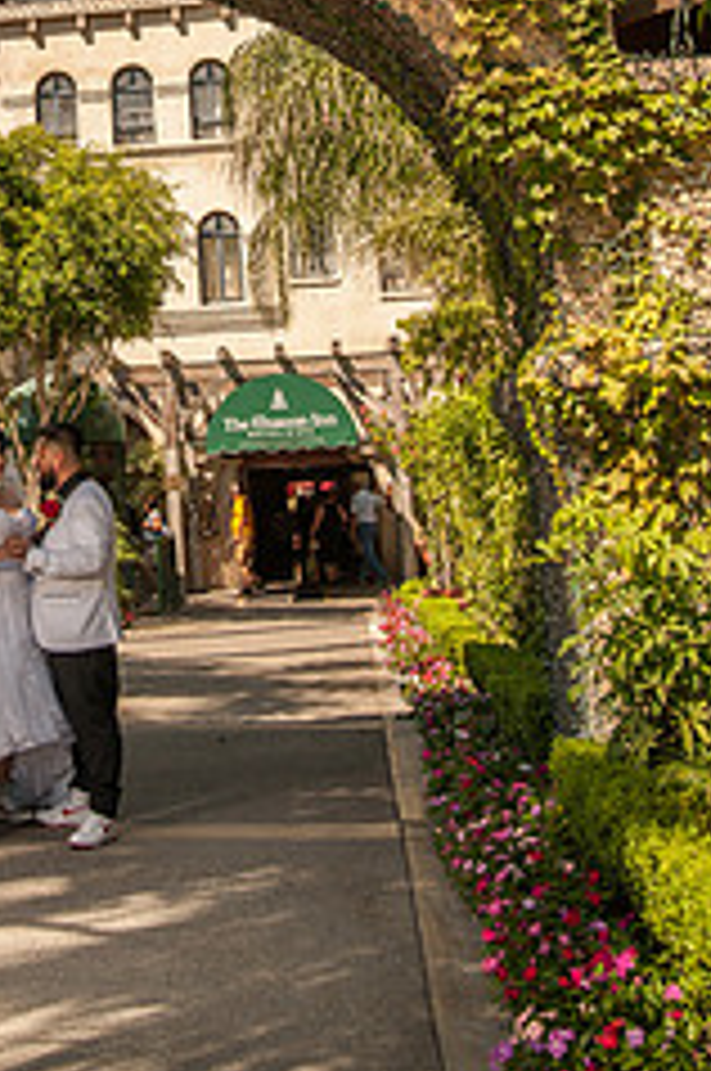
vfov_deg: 35.3
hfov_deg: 24.8
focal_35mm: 53
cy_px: 104
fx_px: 1575
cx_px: 88
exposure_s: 1/250
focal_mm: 28
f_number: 10
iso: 200
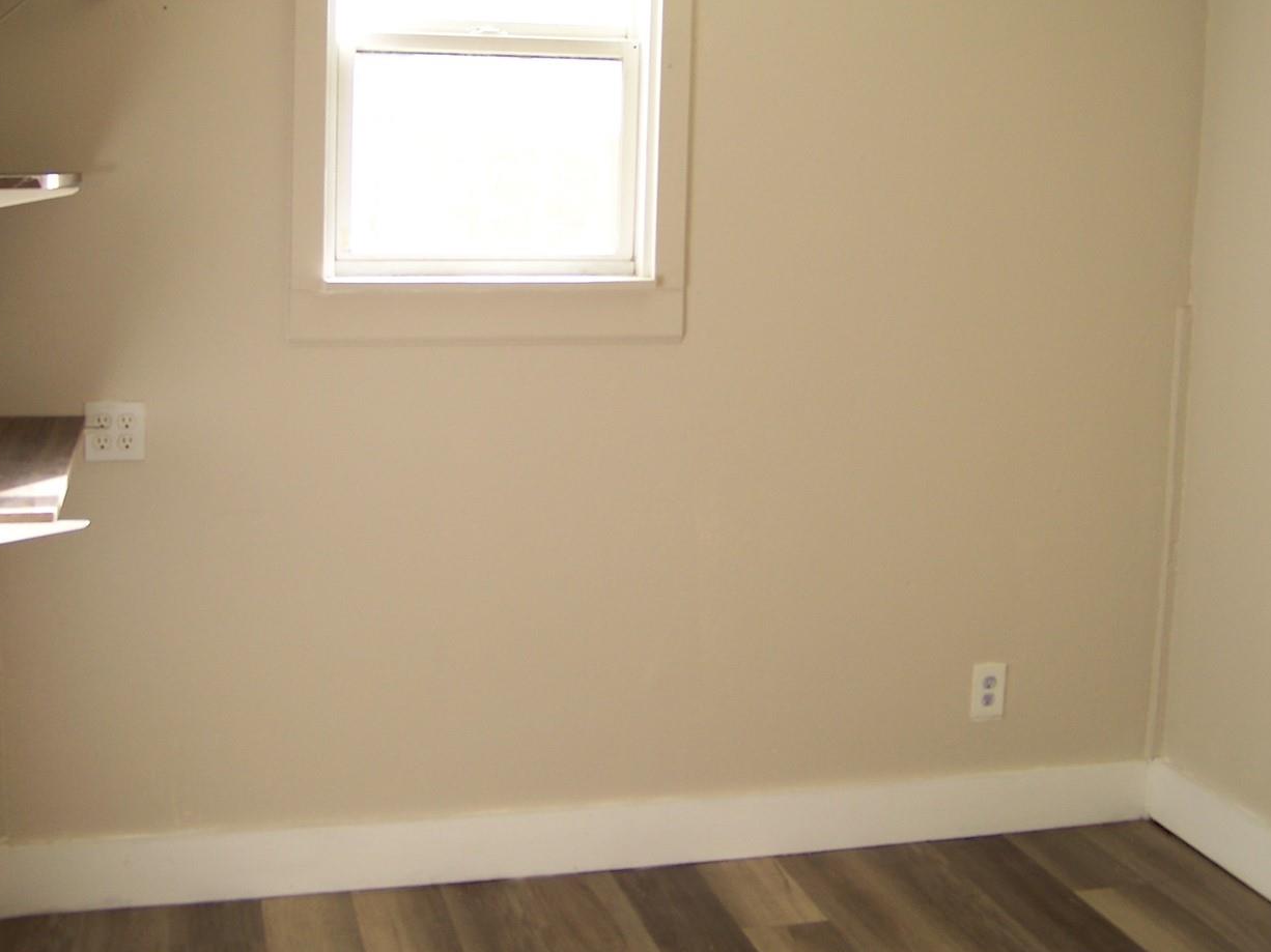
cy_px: 388
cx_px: 581
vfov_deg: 30.8
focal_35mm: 47
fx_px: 1725
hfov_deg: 40.4
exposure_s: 1/40
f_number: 2.8
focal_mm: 5.85
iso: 67
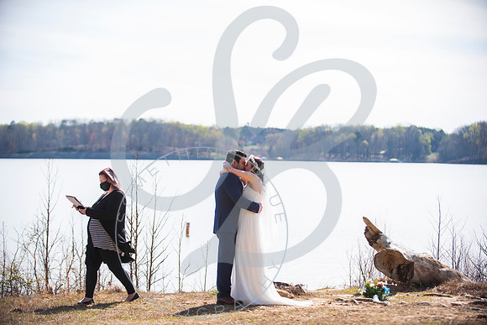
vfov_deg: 15.2
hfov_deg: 22.6
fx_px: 1218
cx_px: 244
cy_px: 162
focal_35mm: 90
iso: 100
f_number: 2.8
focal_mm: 90
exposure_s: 1/800
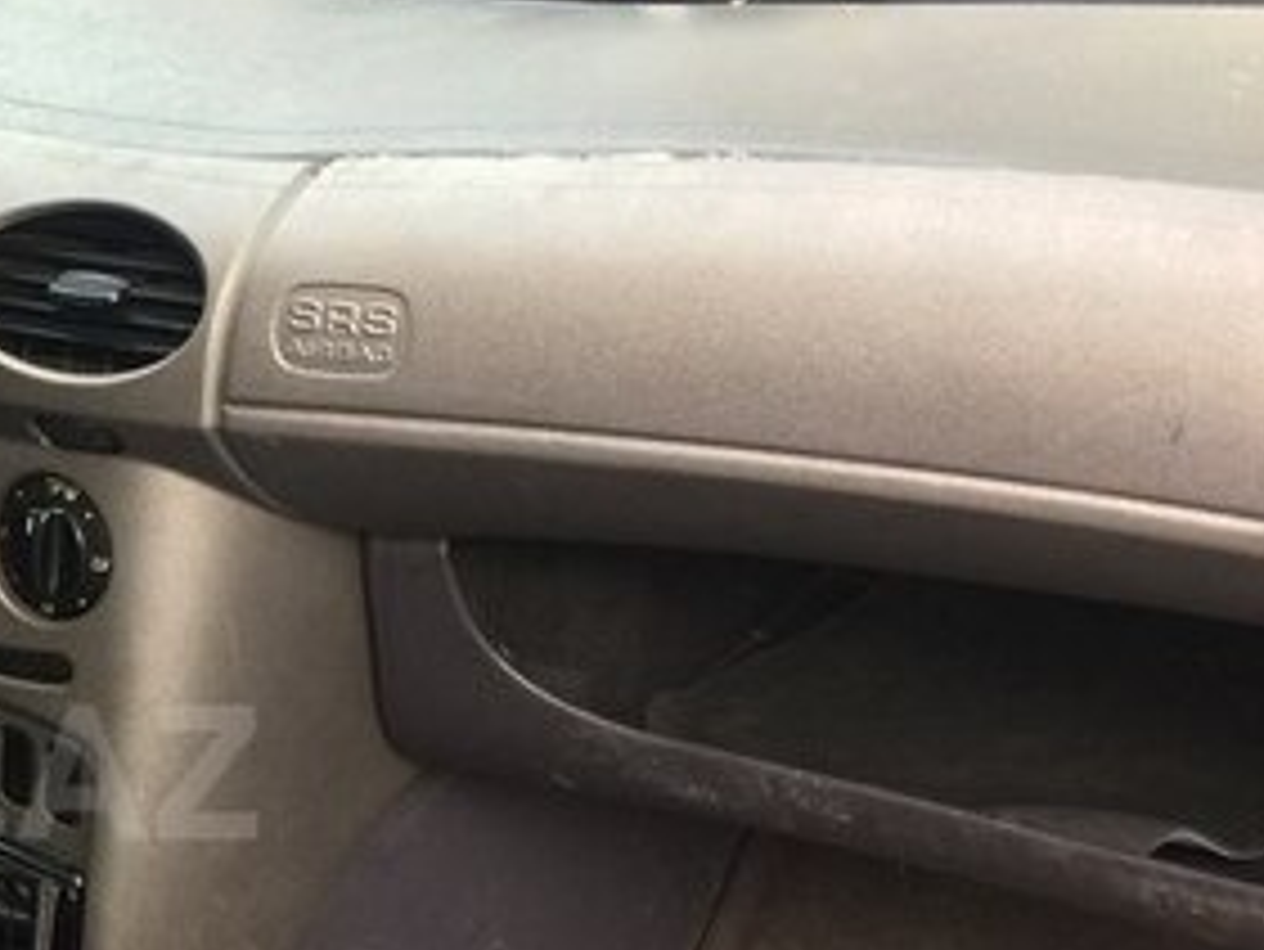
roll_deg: +7.2
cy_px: 772
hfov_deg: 25.9
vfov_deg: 21.3
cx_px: -202
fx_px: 2484
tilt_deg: -27.6
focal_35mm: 68
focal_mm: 4.15
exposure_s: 1/100
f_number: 2.2
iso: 64
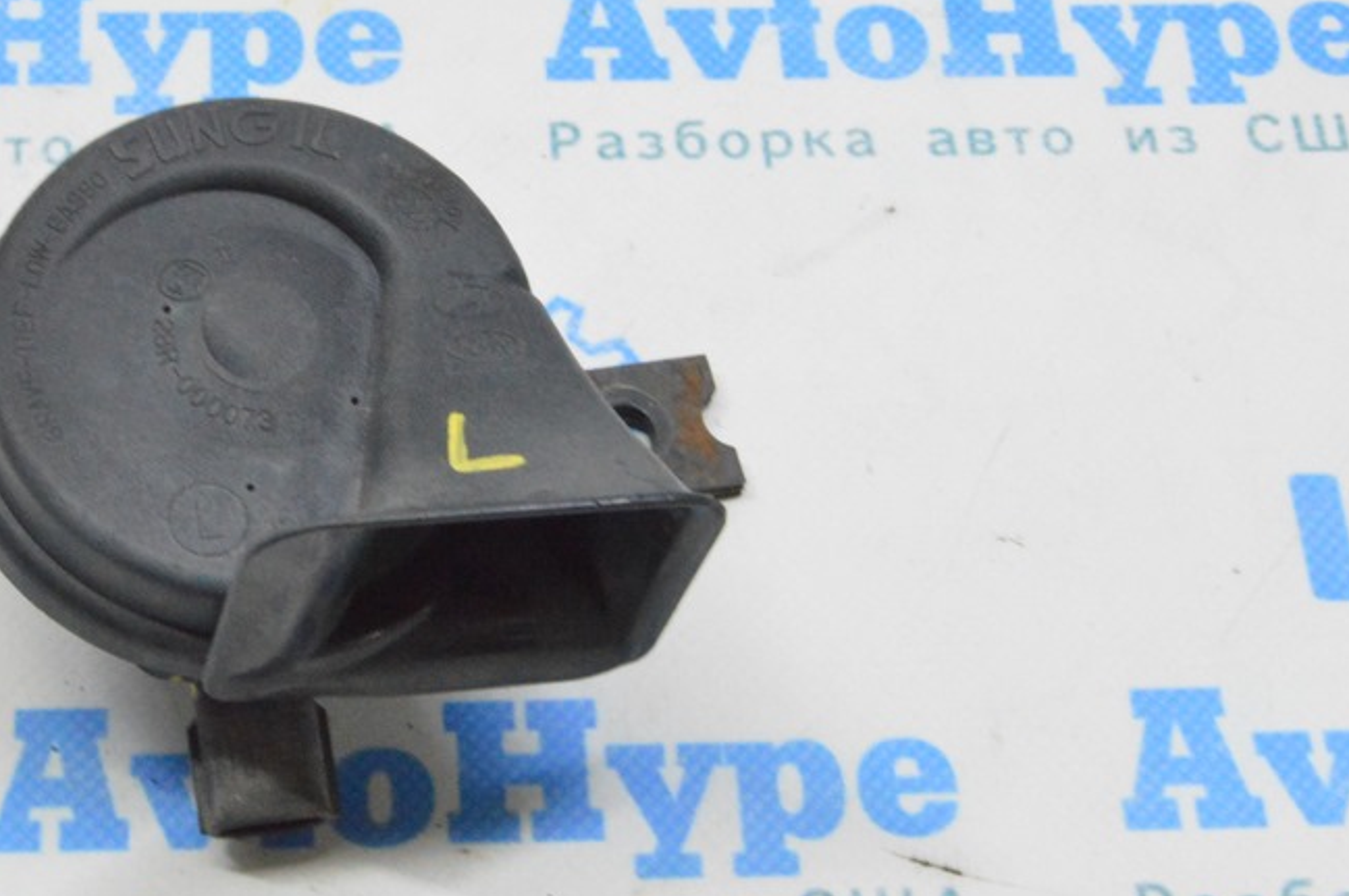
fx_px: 3368
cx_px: 364
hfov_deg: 22.5
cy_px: 286
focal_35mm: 90
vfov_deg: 15.1
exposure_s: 1/15
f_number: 20
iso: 6400
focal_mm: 38
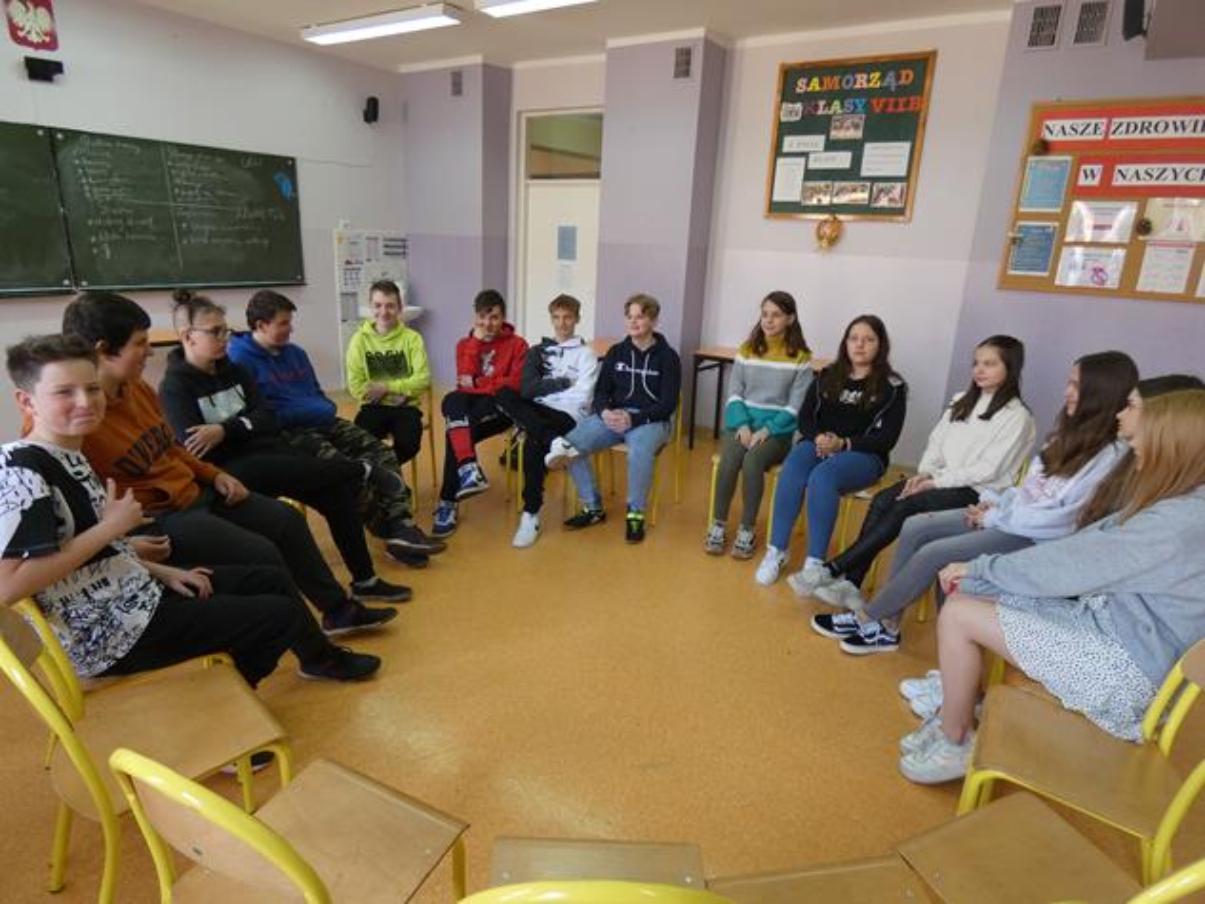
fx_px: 696
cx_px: 602
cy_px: 452
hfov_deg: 81.7
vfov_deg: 66.0
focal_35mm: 20
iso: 250
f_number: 2.8
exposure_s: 1/60
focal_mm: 3.6
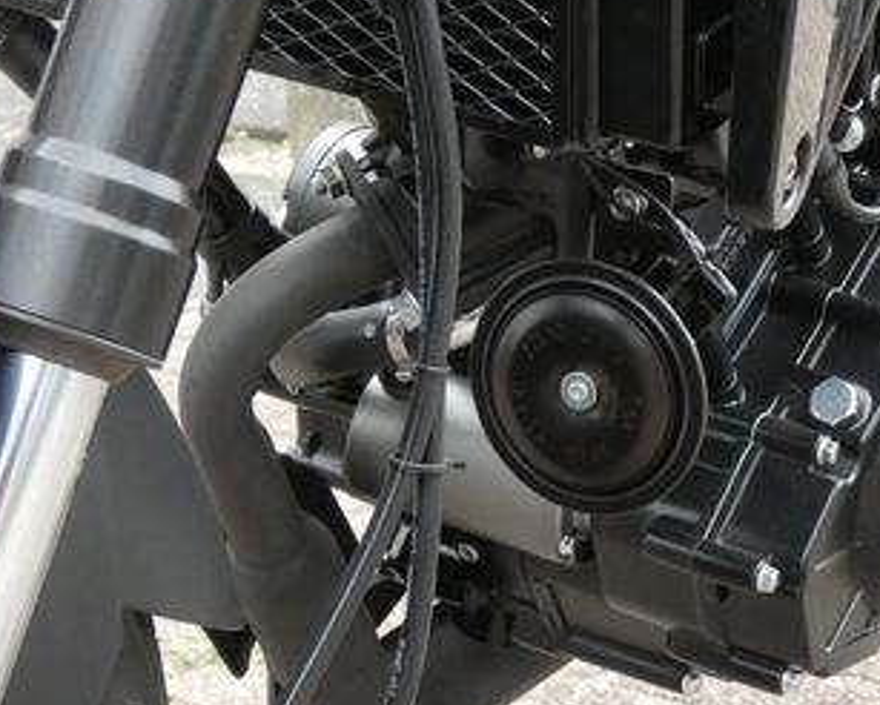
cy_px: 324
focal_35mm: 118
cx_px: 559
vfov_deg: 13.1
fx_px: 3075
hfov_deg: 16.3
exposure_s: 1/800
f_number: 4.1
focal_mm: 10.4
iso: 800
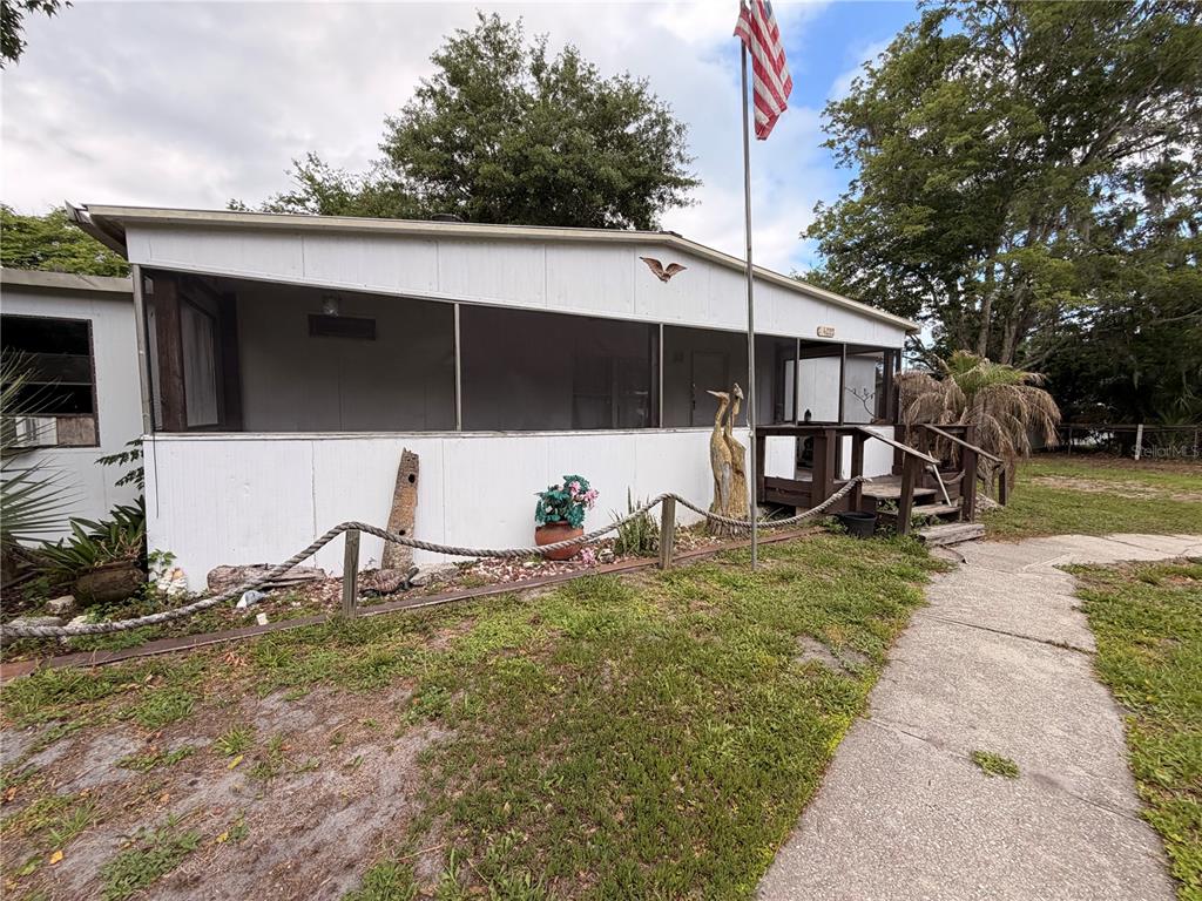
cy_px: 450
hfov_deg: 102.1
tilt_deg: -4.1
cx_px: 601
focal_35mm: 14
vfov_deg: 85.7
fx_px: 486
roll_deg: -1.0
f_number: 2.2
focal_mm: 2.22
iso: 40
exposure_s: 1/638
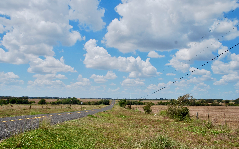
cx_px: 120
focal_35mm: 39
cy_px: 73
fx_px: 251
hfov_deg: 50.9
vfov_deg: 33.2
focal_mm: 25
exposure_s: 1/320
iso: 100
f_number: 9
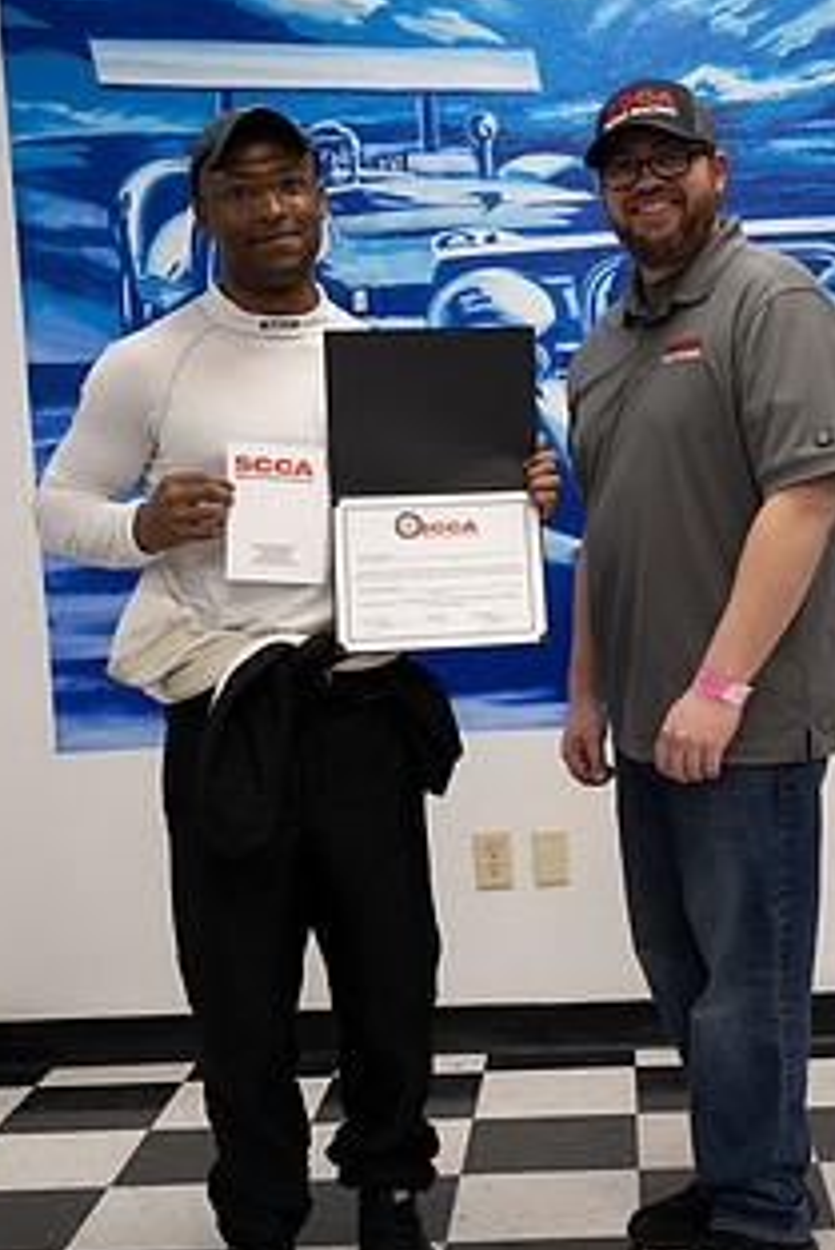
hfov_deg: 24.1
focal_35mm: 56
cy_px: 703
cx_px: 547
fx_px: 1946
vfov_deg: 35.6
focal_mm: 39
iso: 5600
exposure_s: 1/250
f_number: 7.1
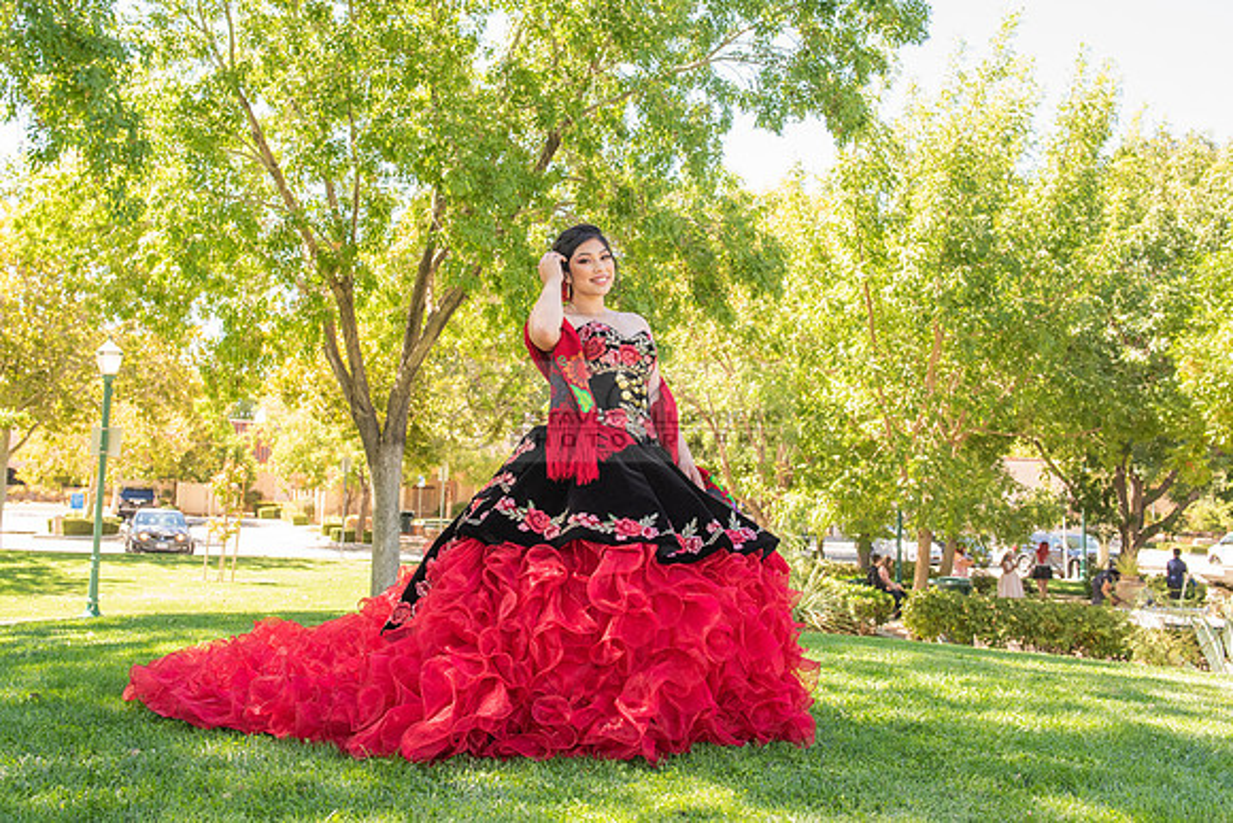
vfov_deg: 33.0
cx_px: 580
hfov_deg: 47.9
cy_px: 347
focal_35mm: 41
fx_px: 1388
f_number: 6.3
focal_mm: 32
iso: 500
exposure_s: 1/200
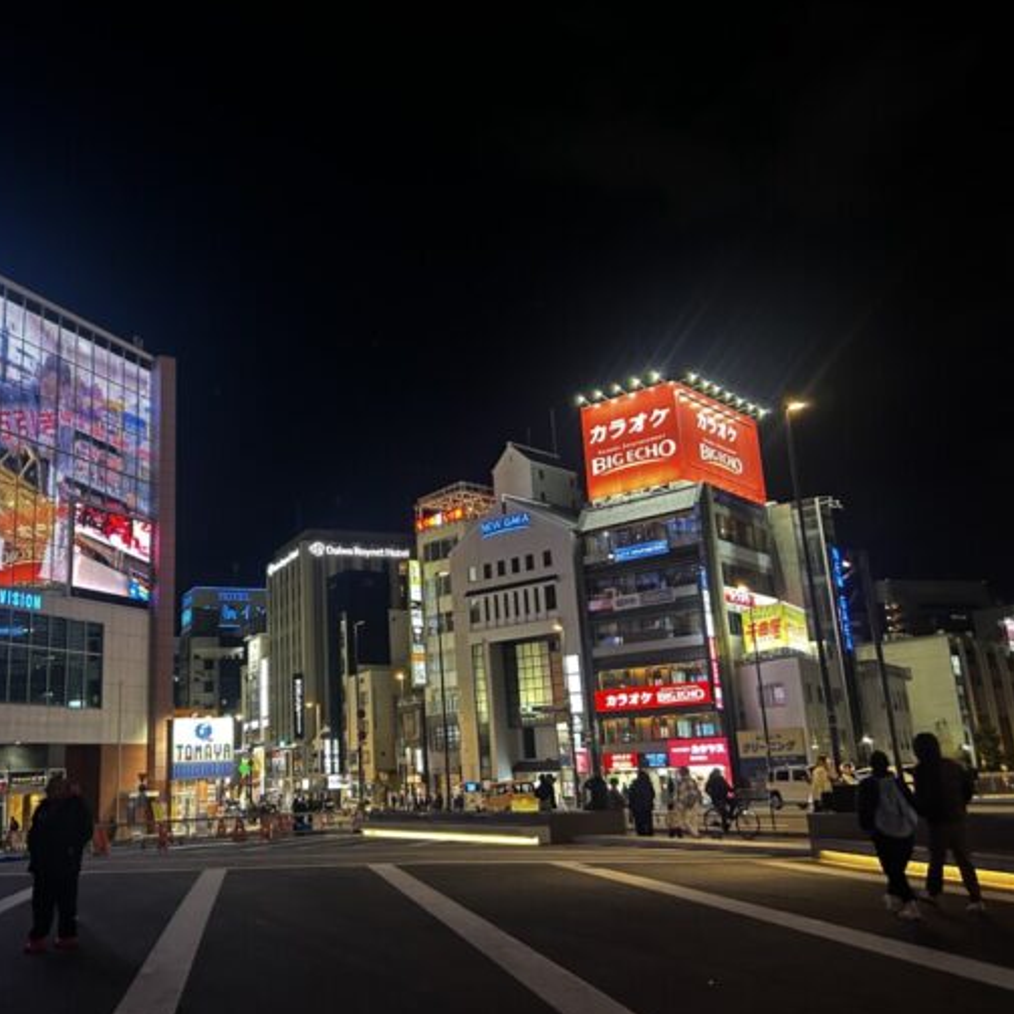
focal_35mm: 32
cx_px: 397
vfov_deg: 51.1
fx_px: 1061
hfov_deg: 50.7
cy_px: 521
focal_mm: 5.7
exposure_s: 1/60
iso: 500
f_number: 1.5
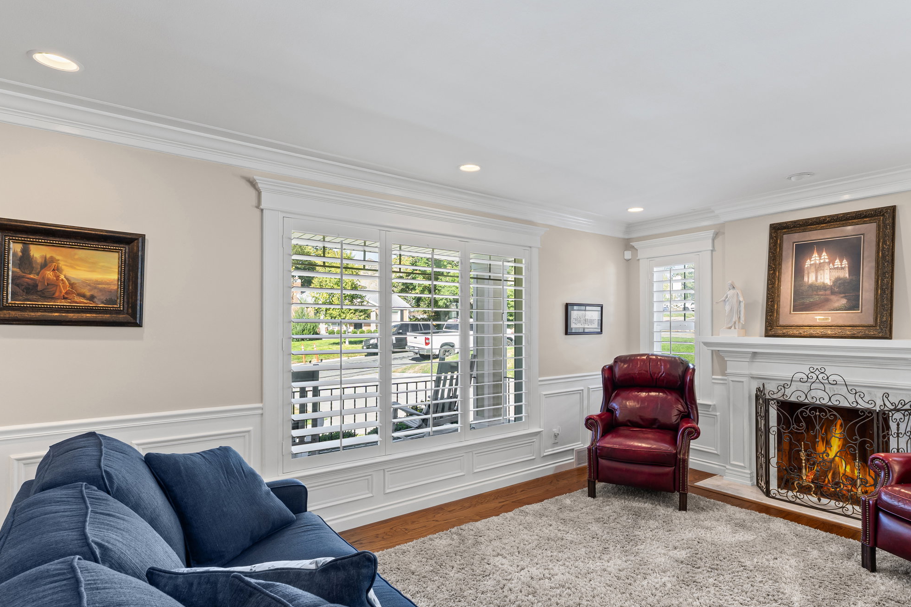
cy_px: 321
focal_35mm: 19
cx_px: 493
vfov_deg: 64.5
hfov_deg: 86.7
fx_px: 481
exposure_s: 1/2.5
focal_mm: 10
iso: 100
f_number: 8
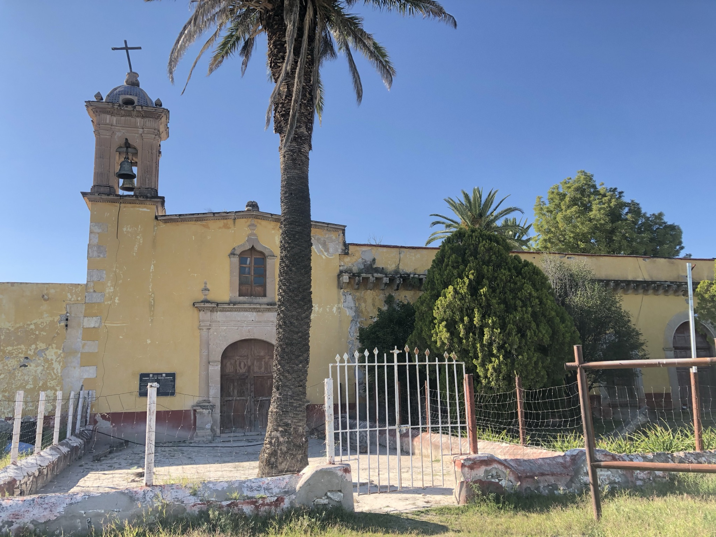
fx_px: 579
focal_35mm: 28
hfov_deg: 63.4
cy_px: 268
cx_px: 358
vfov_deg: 49.7
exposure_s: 1/470
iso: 20
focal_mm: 3.99
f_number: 1.8
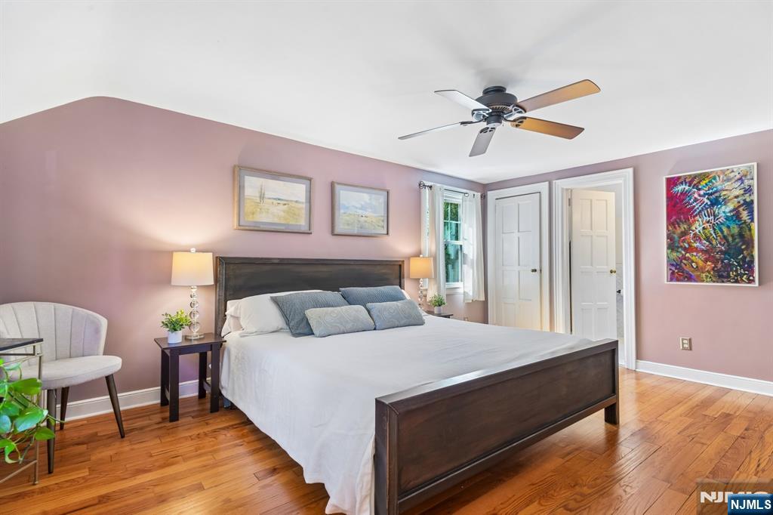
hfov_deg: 96.8
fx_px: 343
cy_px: 258
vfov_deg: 73.7
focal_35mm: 16
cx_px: 386
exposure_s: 1/10
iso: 400
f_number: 8
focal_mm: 16
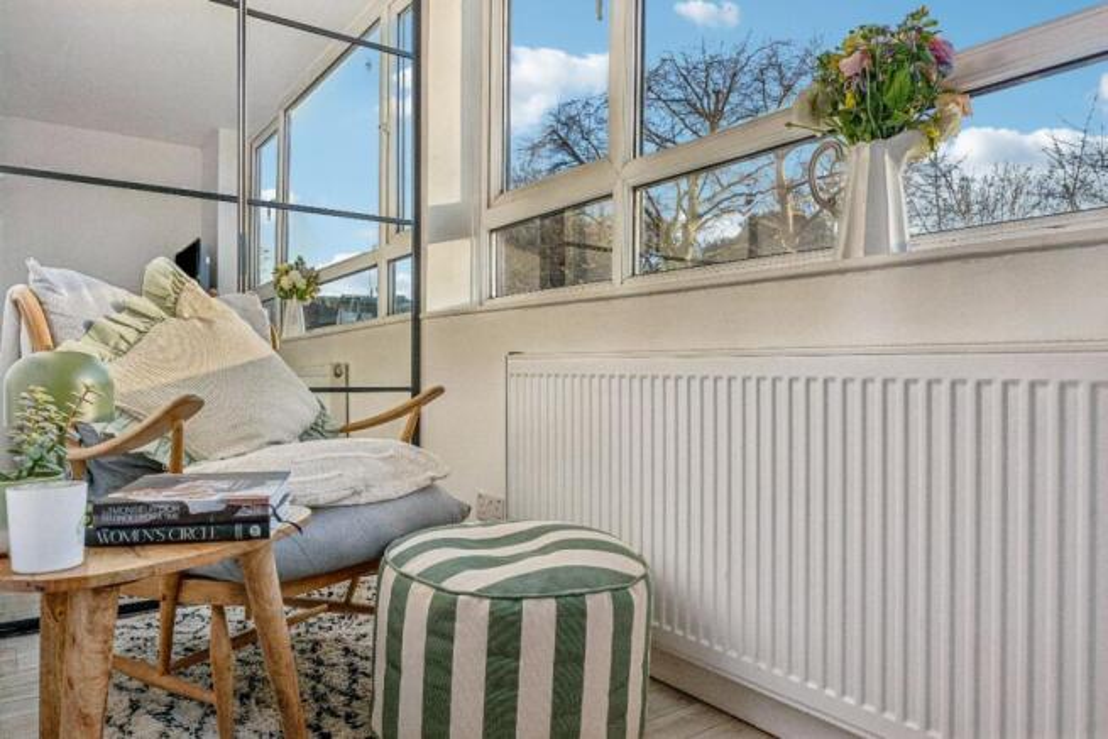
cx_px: 554
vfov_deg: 53.2
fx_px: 739
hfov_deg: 73.7
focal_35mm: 24
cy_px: 370
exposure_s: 1/640
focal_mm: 24
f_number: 8
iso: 400
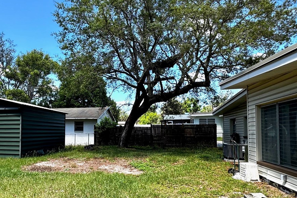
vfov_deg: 47.6
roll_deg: -1.2
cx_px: 98
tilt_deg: +2.8
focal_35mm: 27
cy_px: 120
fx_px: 223
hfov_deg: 65.5
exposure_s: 1/409
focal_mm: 2.22
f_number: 2.2
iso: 40
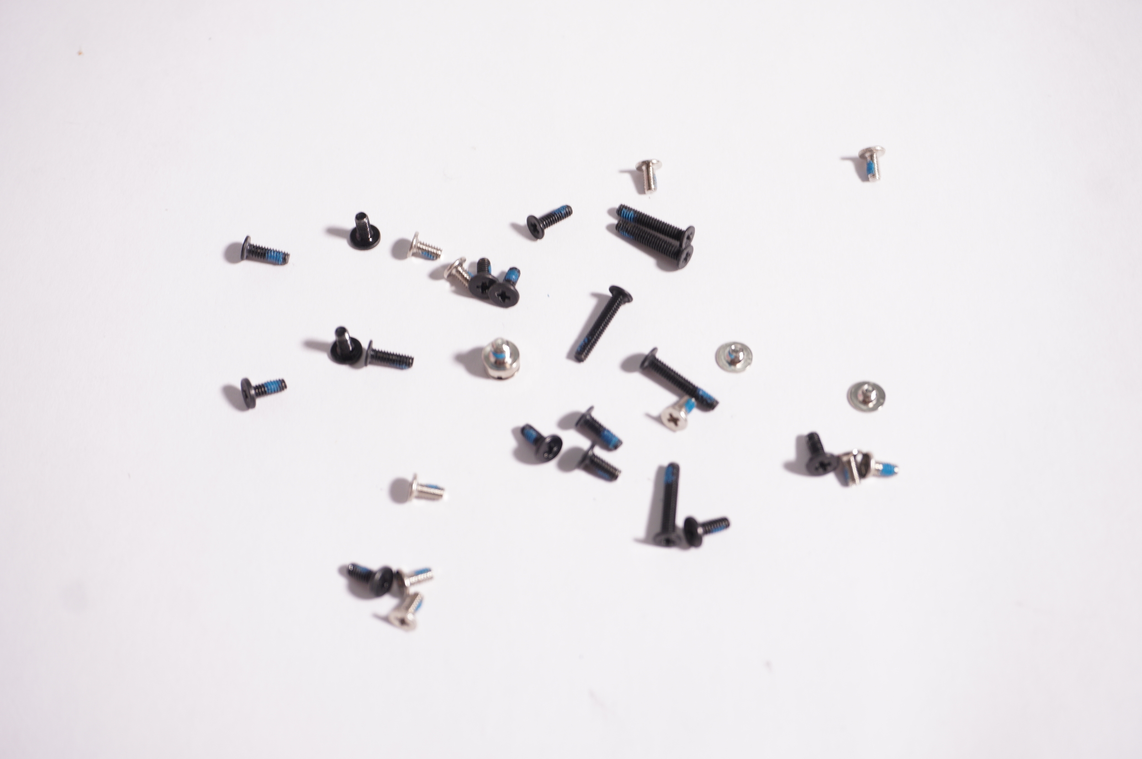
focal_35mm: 48
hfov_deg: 41.1
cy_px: 380
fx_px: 1521
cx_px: 571
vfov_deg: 28.0
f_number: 5.6
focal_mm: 32
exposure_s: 1/13
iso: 125
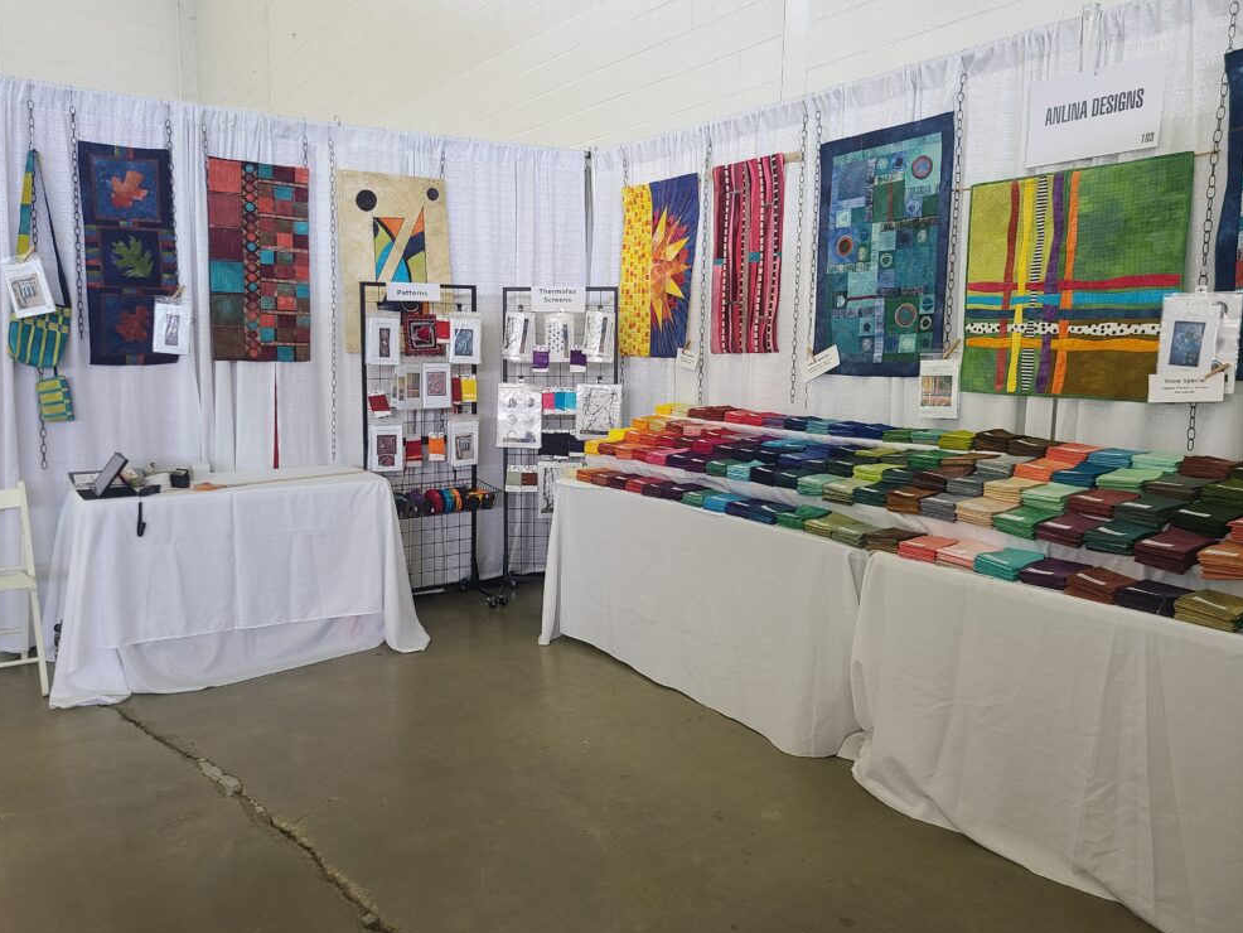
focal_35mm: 27
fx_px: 970
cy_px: 454
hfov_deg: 65.3
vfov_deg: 51.4
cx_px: 600
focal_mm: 5.4
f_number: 1.8
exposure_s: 1/60
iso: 80
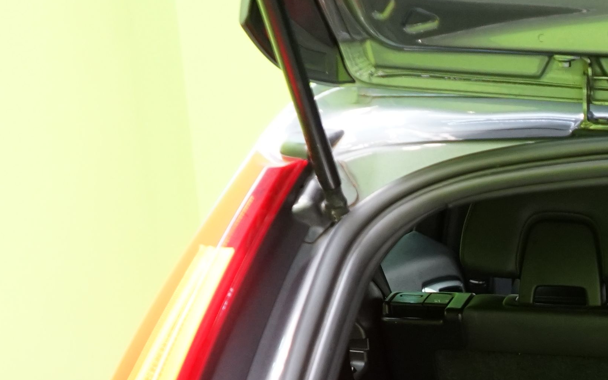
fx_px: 1740
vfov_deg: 11.7
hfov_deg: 17.7
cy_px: 635
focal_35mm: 105
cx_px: 920
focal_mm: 28
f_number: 3.5
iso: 1000
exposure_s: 1/30
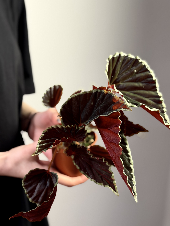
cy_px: 111
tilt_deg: -12.4
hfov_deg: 25.2
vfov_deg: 33.2
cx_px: 71
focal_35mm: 58
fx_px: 380
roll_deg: -4.4
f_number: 1.78
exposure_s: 1/50
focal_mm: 6.76
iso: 50
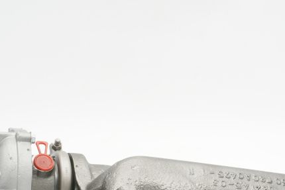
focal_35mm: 81
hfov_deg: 25.1
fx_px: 641
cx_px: 143
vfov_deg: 16.7
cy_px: 166
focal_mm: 29
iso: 100
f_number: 16
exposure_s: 1/3
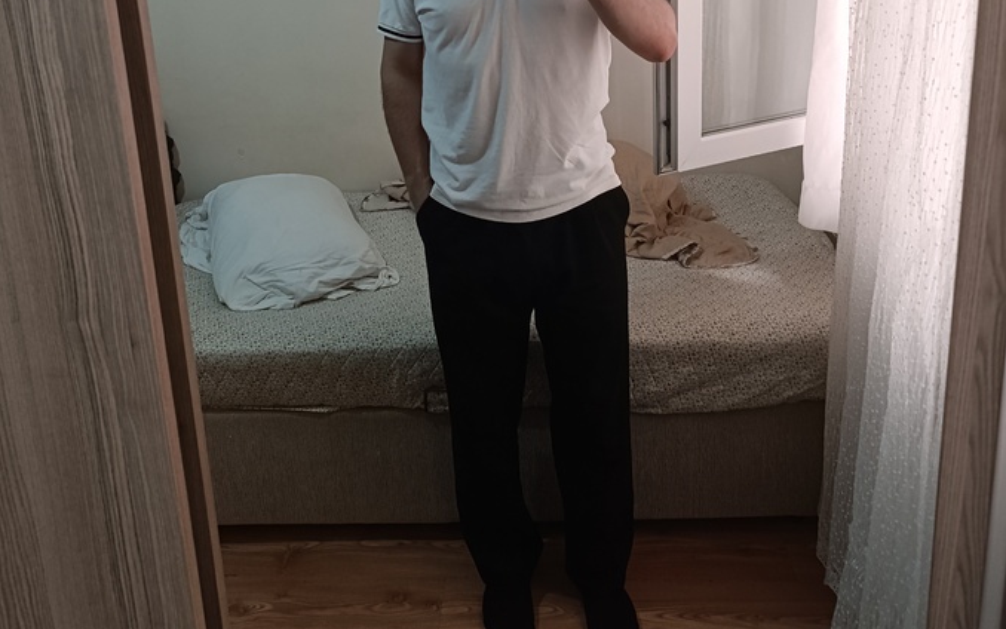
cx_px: 497
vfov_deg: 36.0
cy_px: 61
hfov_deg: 58.1
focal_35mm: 33
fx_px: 905
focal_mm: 6.11
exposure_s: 1/50
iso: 1250
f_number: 1.7
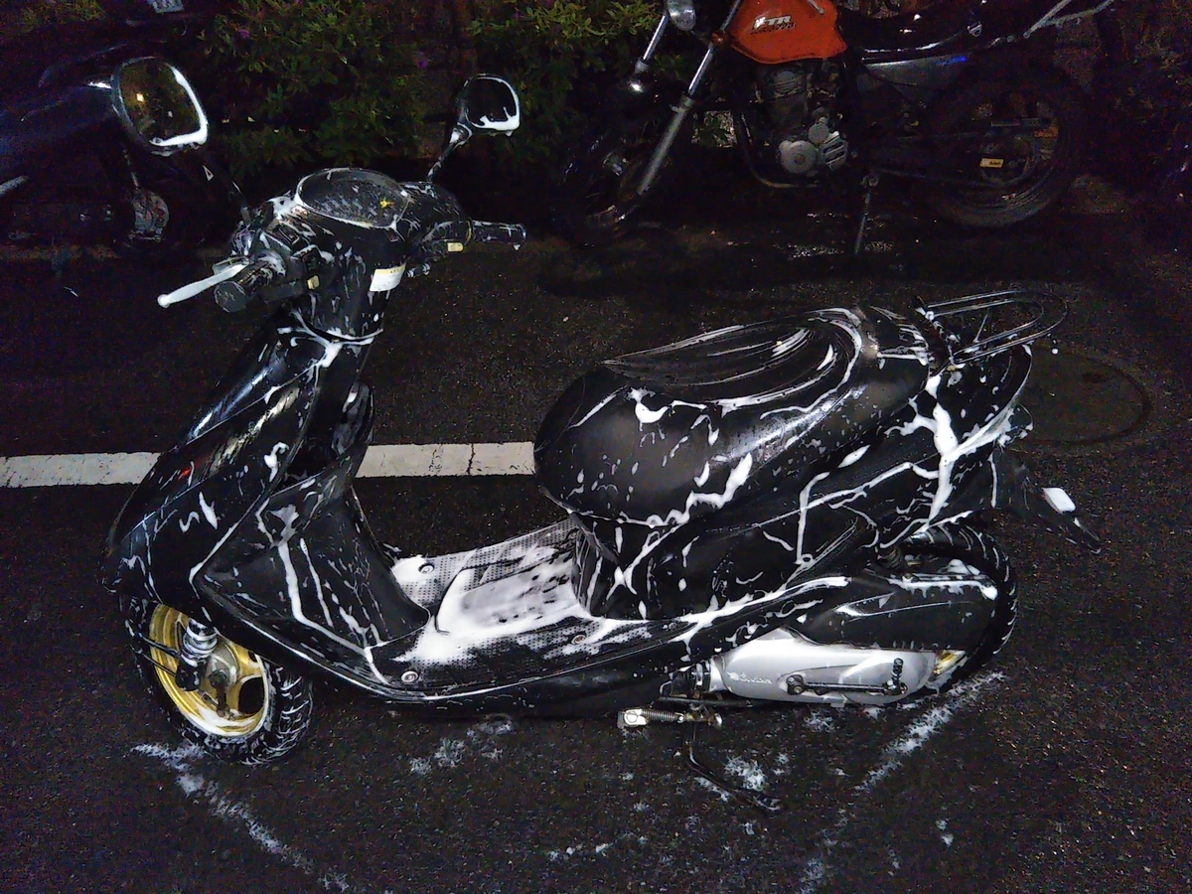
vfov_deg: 46.8
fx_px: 1033
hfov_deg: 60.0
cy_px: 447
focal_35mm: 30
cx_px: 596
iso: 836
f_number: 2.2
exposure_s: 1/23
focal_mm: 4
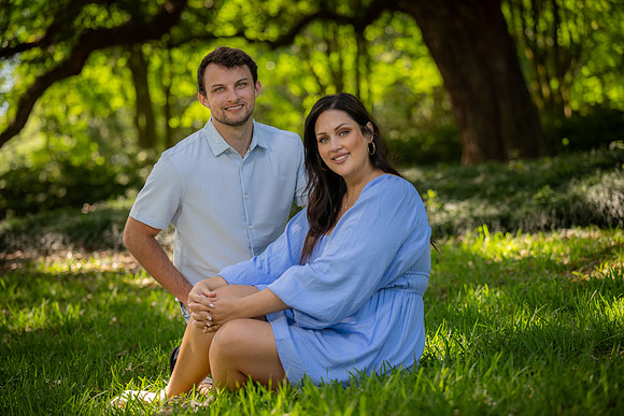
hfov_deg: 21.0
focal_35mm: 97
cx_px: 312
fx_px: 1682
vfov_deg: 14.1
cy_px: 208
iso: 100
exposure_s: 1/125
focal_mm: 97
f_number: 3.2
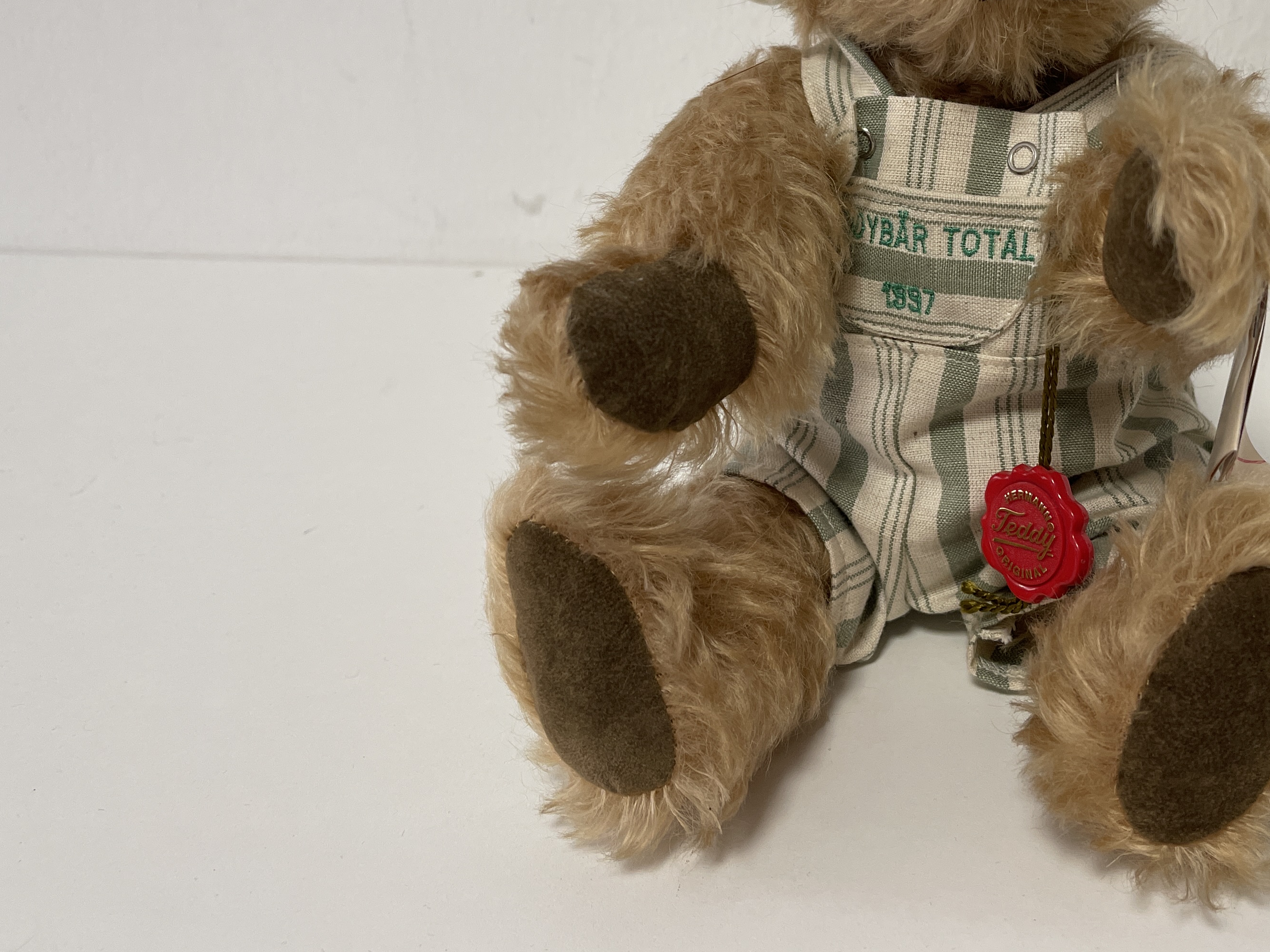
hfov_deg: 48.0
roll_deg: +3.6
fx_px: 1394
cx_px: 864
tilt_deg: -22.3
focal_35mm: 38
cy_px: 255
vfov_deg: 36.9
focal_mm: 5.1
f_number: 1.6
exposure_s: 1/100
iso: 125
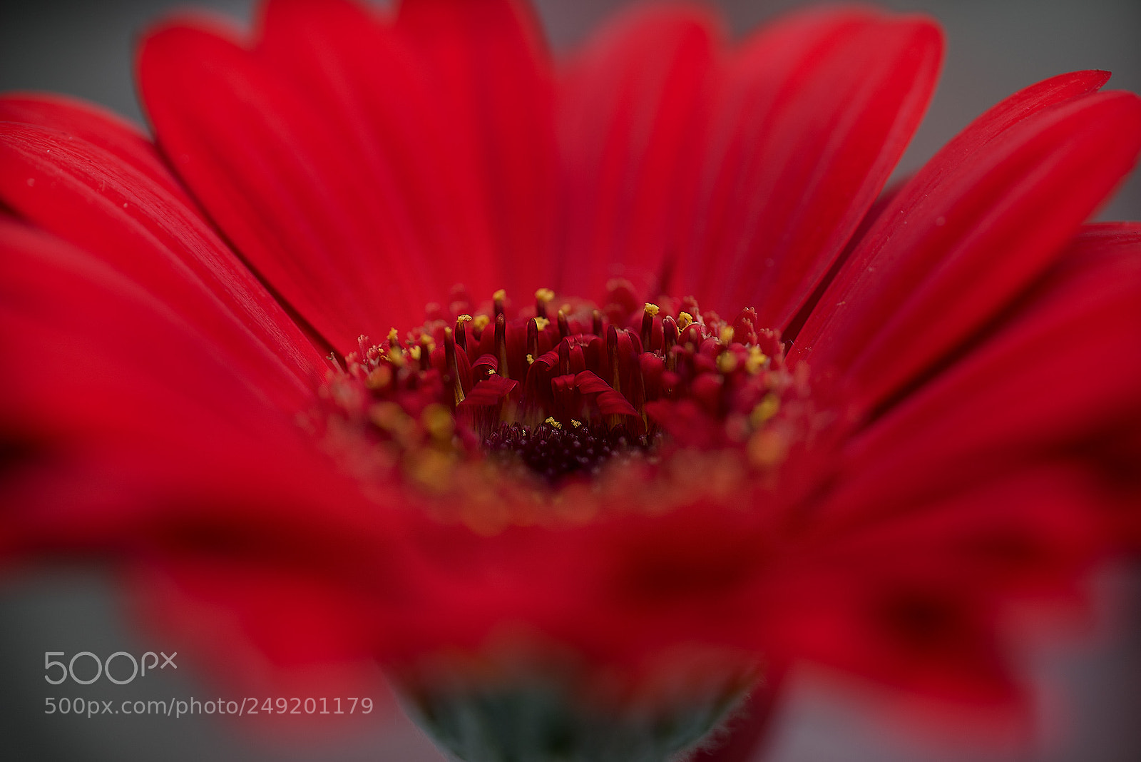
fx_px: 2853
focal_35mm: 90
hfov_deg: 22.6
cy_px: 381
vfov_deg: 15.2
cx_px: 570
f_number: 2.8
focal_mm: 90
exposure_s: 1/15
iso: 100
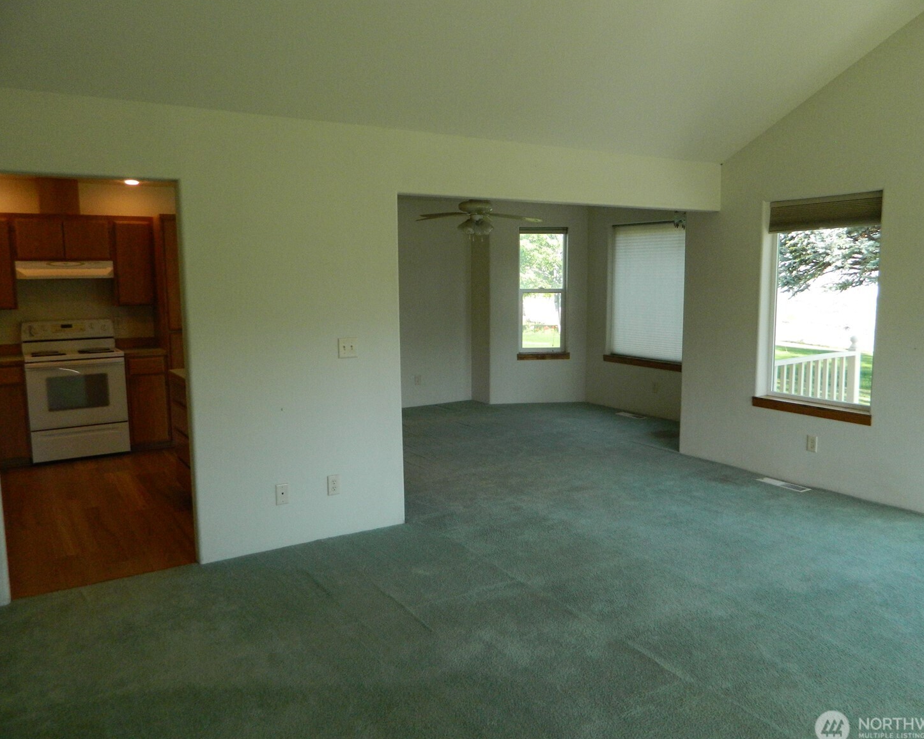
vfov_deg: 53.2
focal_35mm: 27
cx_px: 470
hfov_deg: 64.1
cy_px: 370
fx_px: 738
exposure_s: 1/250
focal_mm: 4.5
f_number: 3.1
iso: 280
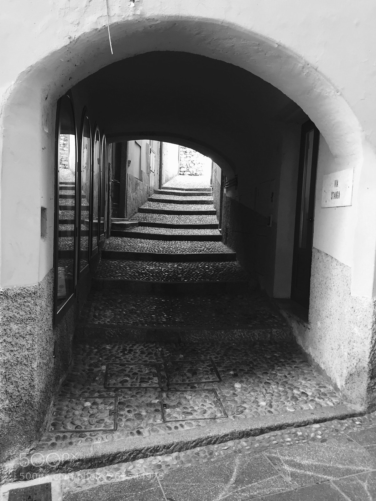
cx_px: 188
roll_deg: -1.9
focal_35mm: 29
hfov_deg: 48.2
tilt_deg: -1.5
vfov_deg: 61.7
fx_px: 420
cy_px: 250
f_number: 2.2
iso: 80
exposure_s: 1/33
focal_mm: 4.15
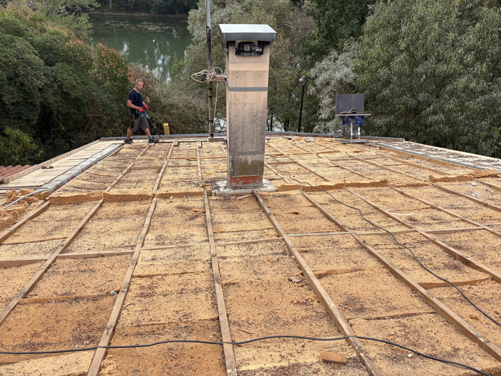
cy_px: 188
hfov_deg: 67.3
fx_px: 376
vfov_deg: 53.1
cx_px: 250
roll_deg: -1.3
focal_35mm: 26
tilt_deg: -32.6
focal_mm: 5.96
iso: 50
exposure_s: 1/1001
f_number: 1.6
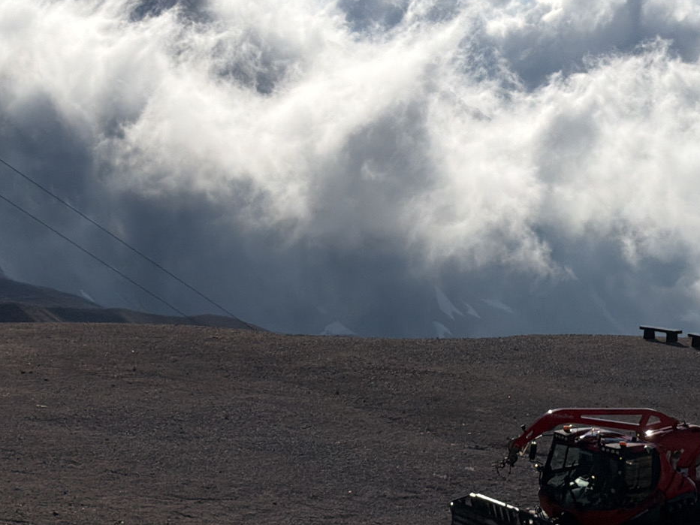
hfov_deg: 19.0
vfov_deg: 14.3
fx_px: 2083
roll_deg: +1.2
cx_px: 474
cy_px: 92
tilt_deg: -1.6
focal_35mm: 103
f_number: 1.78
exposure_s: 1/43478
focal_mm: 6.76
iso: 100
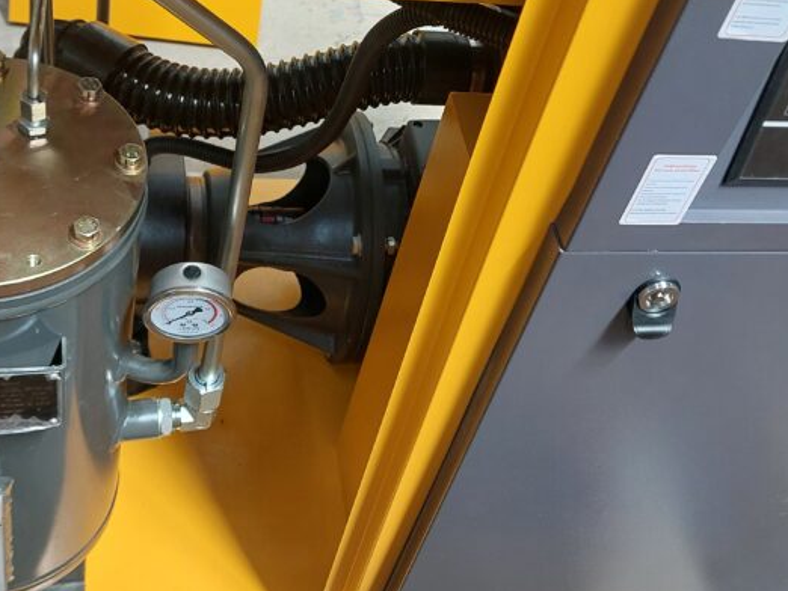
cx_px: 417
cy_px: 140
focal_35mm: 49
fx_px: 1116
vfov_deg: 29.2
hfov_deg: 38.9
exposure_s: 1/50
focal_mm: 5.23
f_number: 1.8
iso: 80
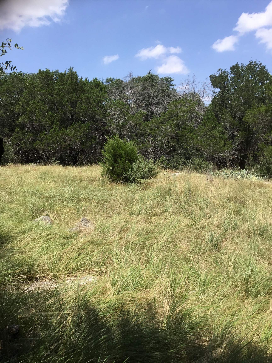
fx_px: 325
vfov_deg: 58.4
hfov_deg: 45.4
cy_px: 182
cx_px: 136
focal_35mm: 31
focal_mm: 3.3
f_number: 2.4
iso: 25
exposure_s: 1/1116
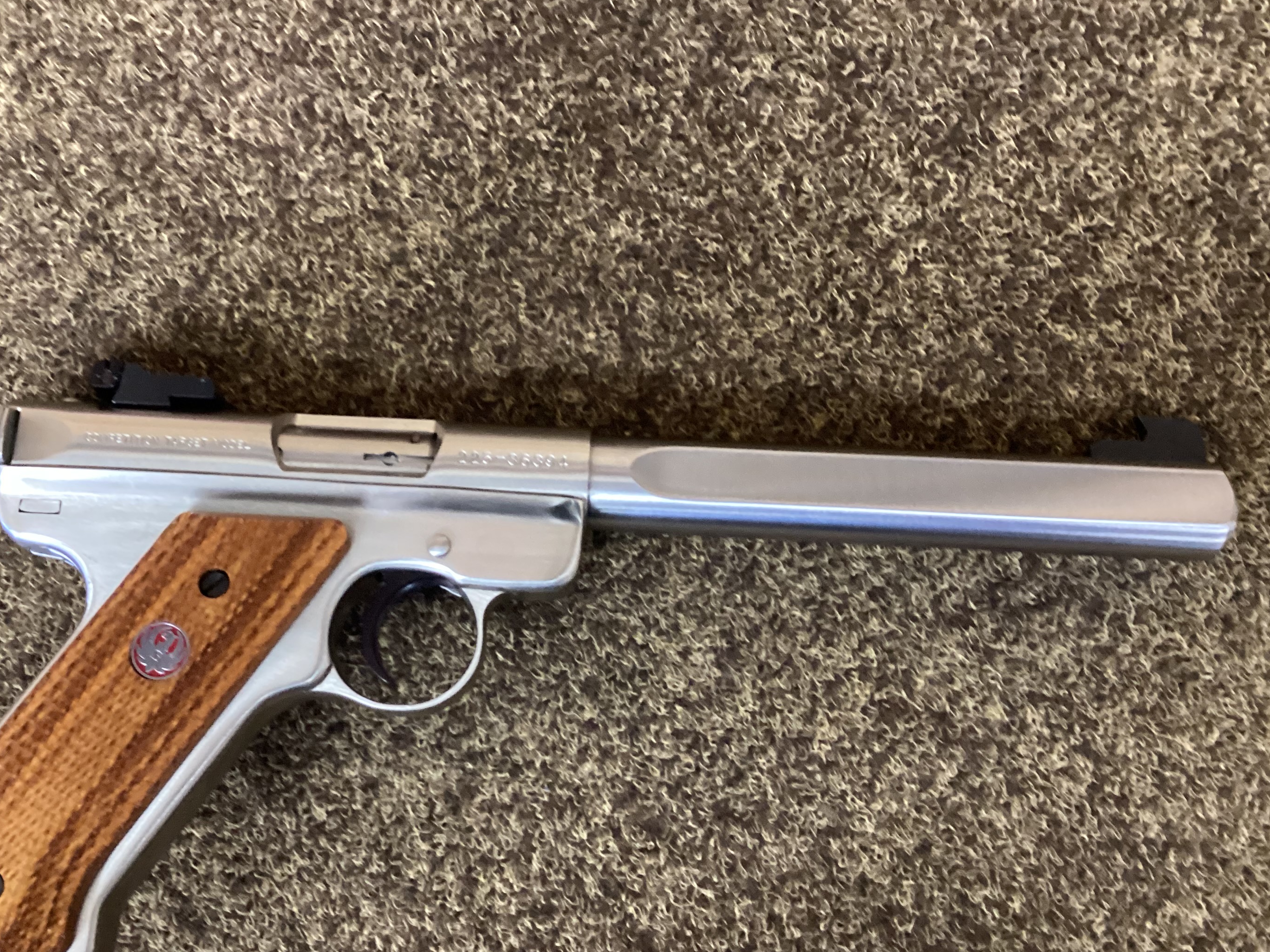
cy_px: 534
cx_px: 524
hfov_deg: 49.9
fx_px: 1357
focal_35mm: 37
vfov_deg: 38.6
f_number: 2.4
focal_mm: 3.3
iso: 500
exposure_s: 1/30
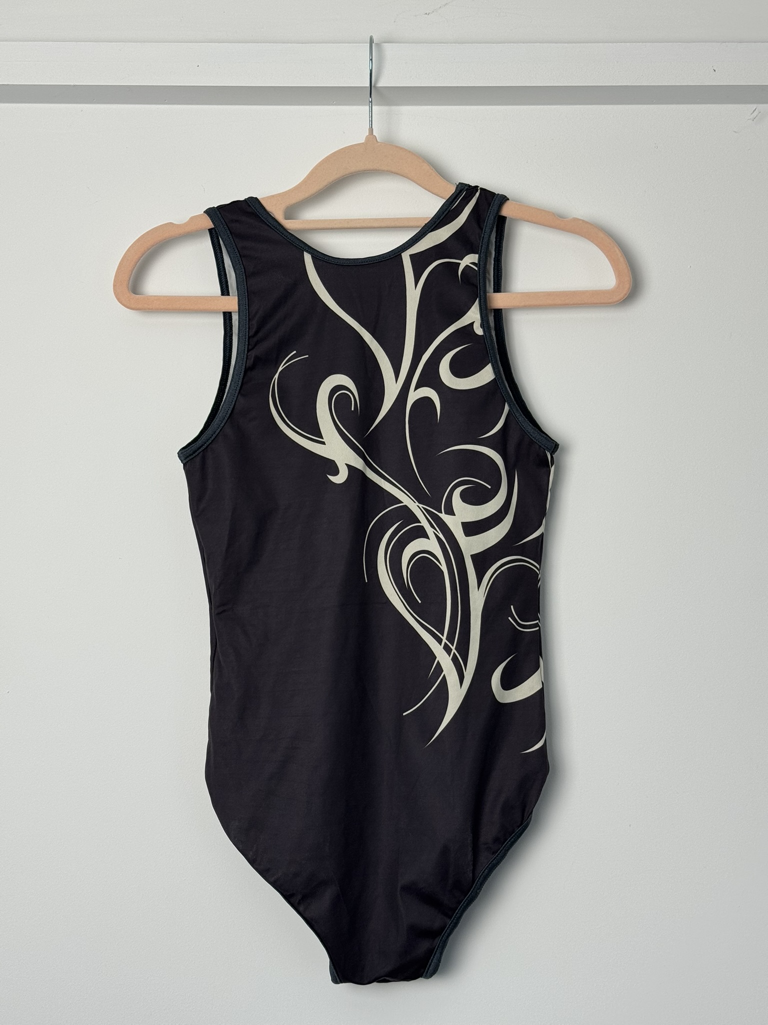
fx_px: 1420
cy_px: 512
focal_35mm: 48
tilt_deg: +4.5
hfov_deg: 30.3
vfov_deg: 39.7
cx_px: 384
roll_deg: +0.2
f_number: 1.78
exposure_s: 1/100
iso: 50
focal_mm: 6.76
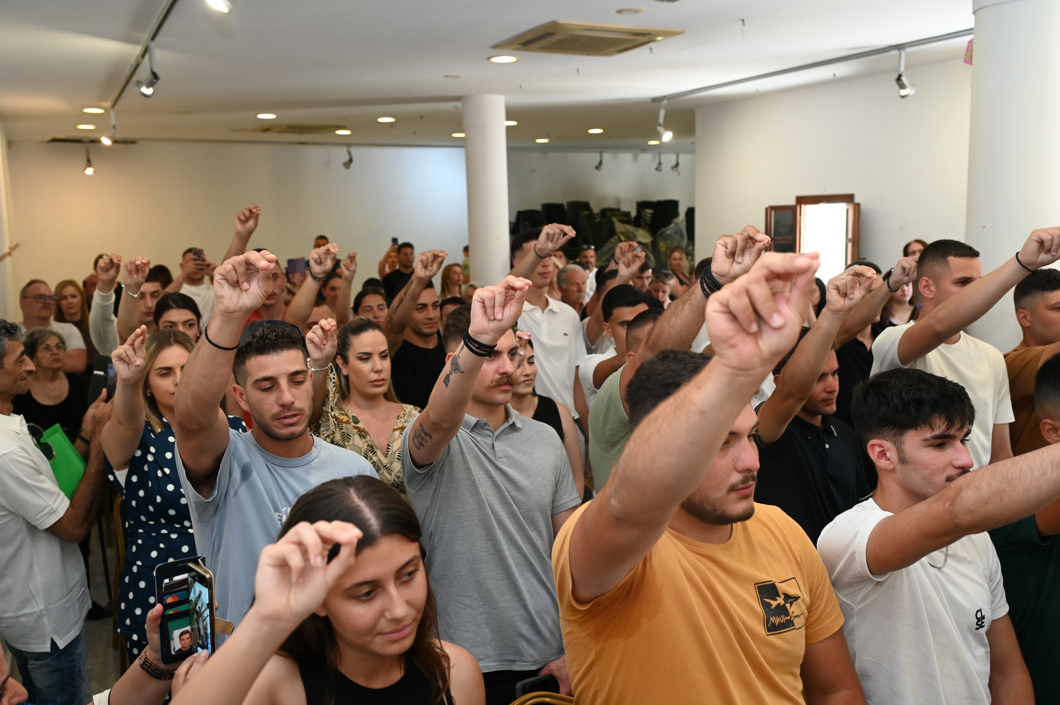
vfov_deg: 41.1
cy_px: 352
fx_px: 942
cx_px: 530
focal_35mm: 32
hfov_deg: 58.7
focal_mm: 32
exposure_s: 1/200
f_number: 4.5
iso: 2000
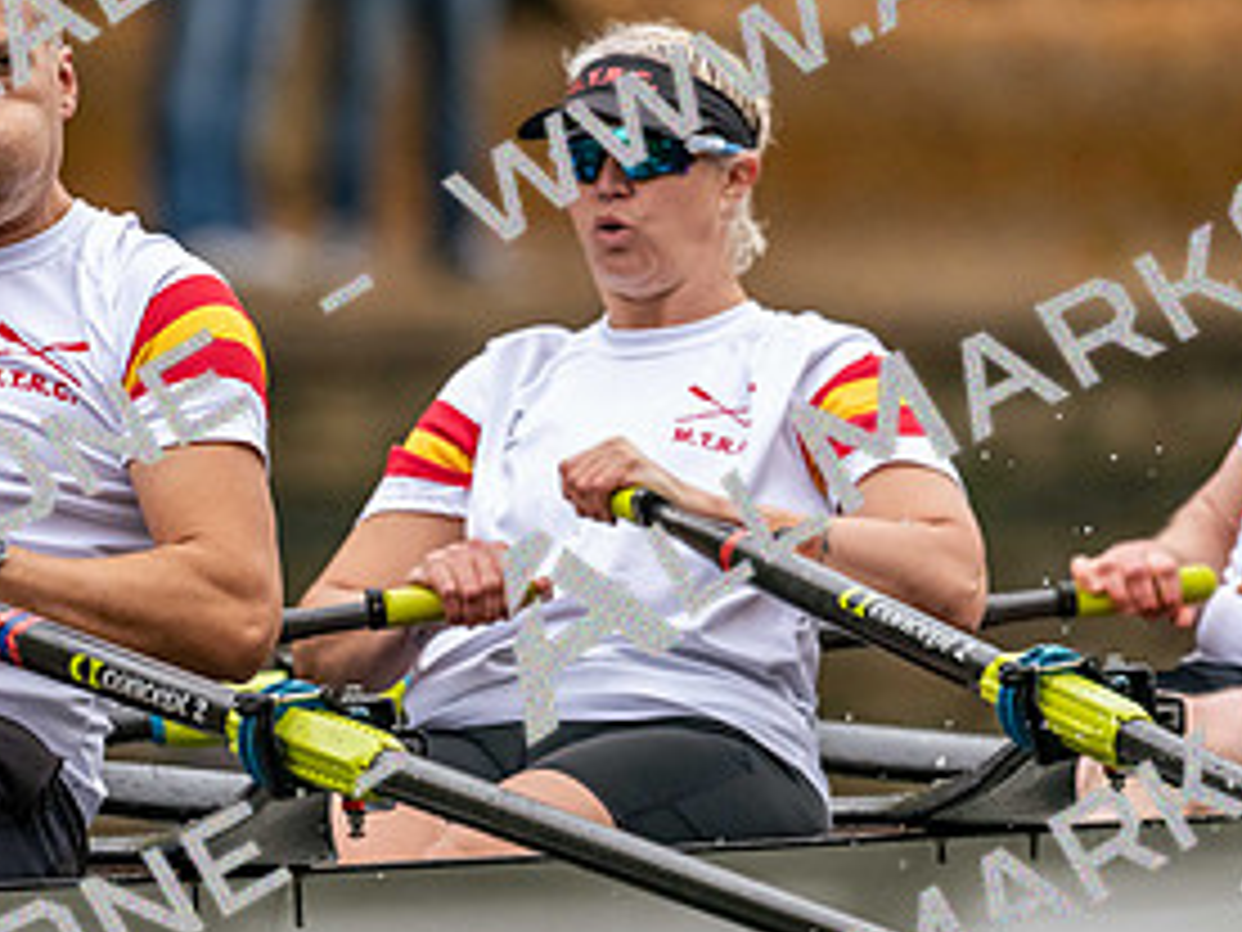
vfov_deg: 1.8
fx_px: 28991
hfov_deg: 2.5
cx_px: 117
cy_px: 317
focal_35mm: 808
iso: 2500
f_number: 4.5
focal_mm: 400
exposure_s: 1/2500
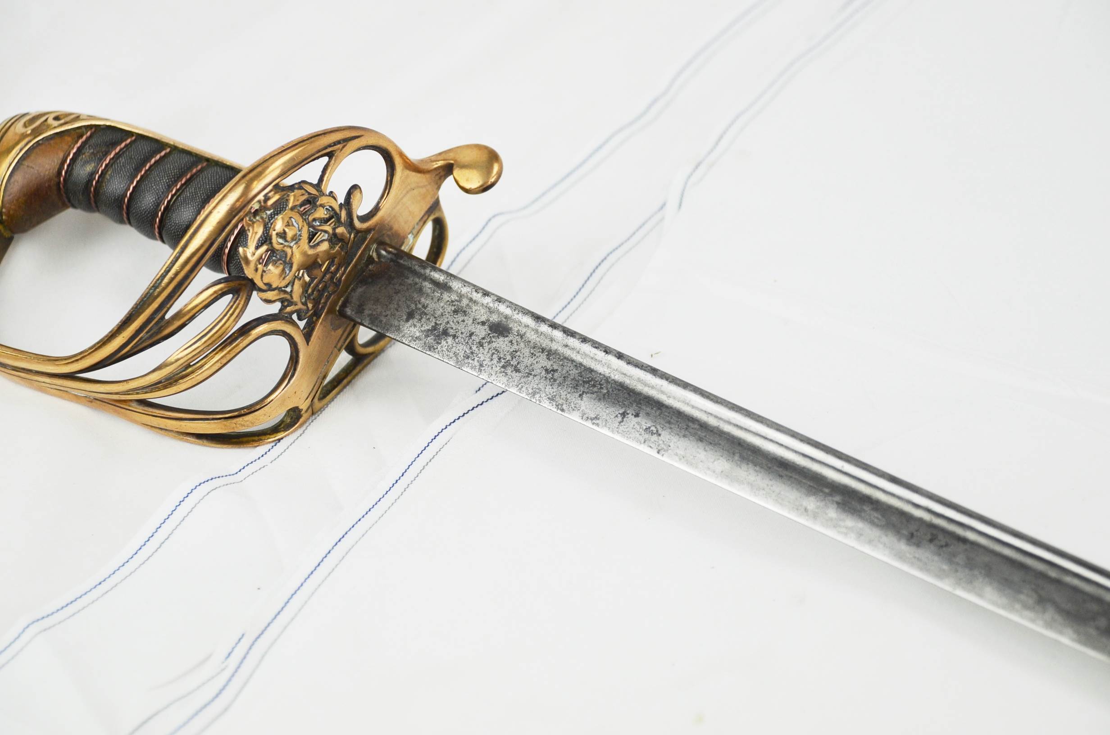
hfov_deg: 19.5
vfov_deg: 13.0
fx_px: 3231
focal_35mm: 105
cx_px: 555
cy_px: 368
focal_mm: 70
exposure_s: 1/250
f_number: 5.3
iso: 500
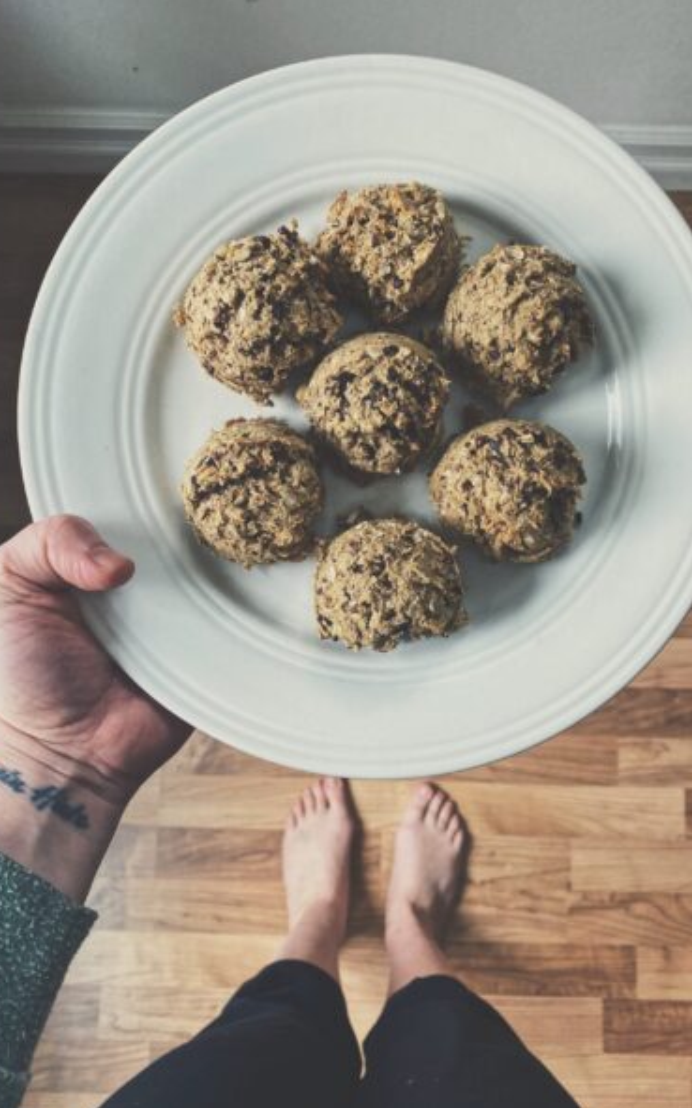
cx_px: 396
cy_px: 555
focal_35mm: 28
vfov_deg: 66.5
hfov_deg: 44.4
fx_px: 846
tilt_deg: -81.6
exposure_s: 1/121
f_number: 1.8
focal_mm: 4.25
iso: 100
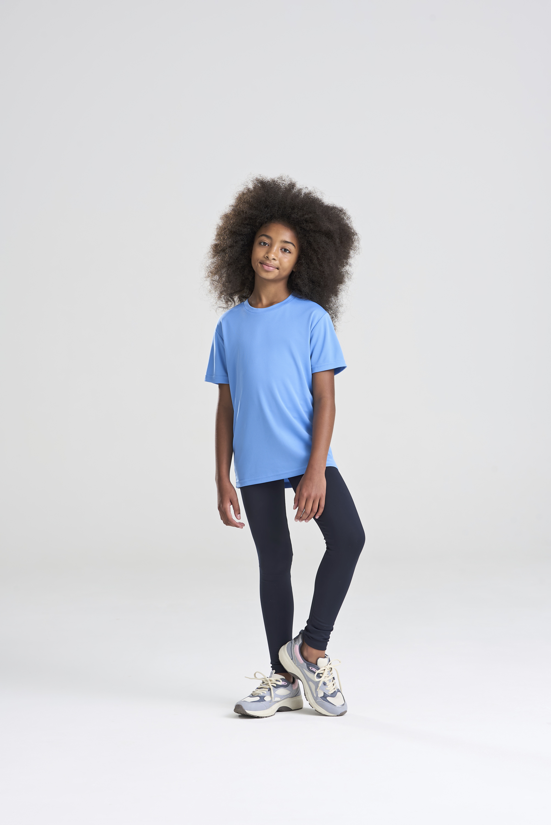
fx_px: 2179
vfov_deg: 21.5
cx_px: 276
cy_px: 412
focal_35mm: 95
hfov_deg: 14.4
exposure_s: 1/160
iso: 160
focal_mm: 95
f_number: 9
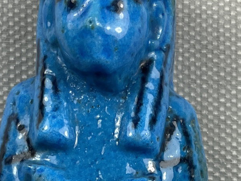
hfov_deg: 17.3
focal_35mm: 114
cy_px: 304
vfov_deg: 12.1
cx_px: 138
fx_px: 794
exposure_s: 1/558
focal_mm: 4.2
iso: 32
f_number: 1.6
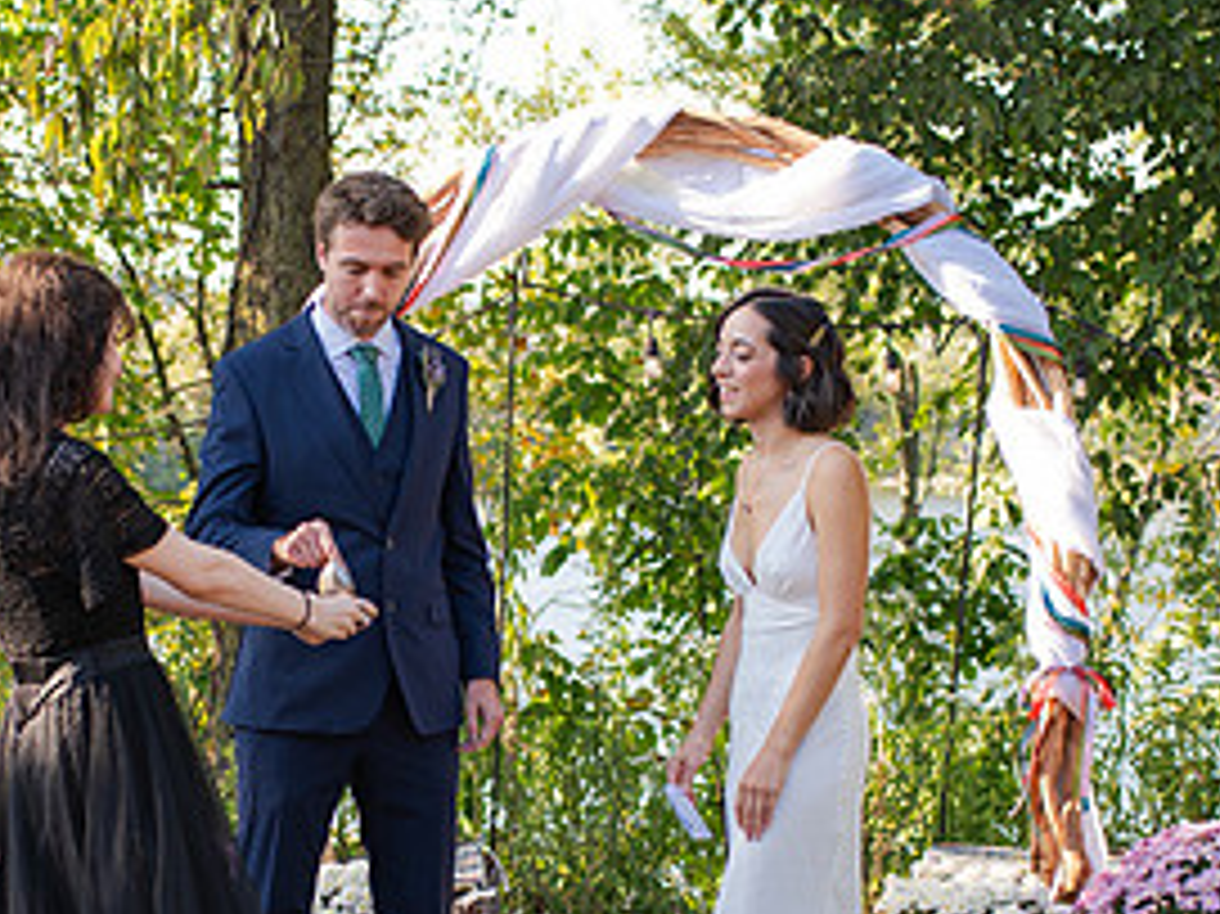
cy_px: 724
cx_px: 369
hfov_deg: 23.7
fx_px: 2889
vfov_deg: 17.8
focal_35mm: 82
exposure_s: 1/640
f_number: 3.2
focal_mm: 35
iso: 320
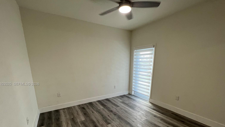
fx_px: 89
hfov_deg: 103.0
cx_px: 112
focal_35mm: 15
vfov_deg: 68.6
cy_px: 84
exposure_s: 1/120
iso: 100
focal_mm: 1.57
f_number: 1.8
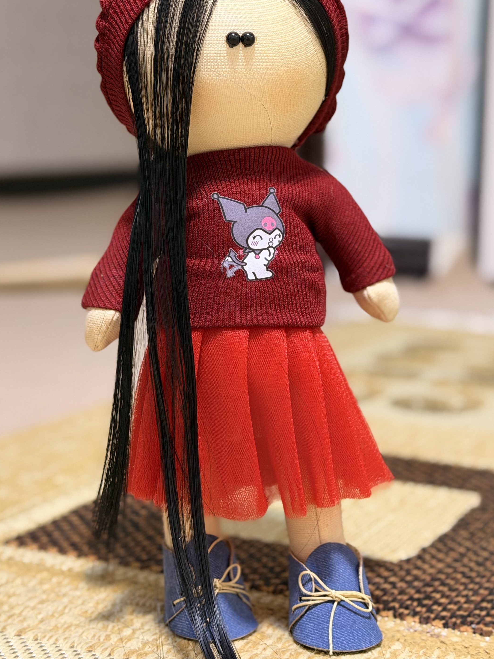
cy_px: 291
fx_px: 1313
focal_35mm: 69
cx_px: 259
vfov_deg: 28.1
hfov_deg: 21.3
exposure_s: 1/33
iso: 400
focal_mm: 6.76
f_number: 1.78
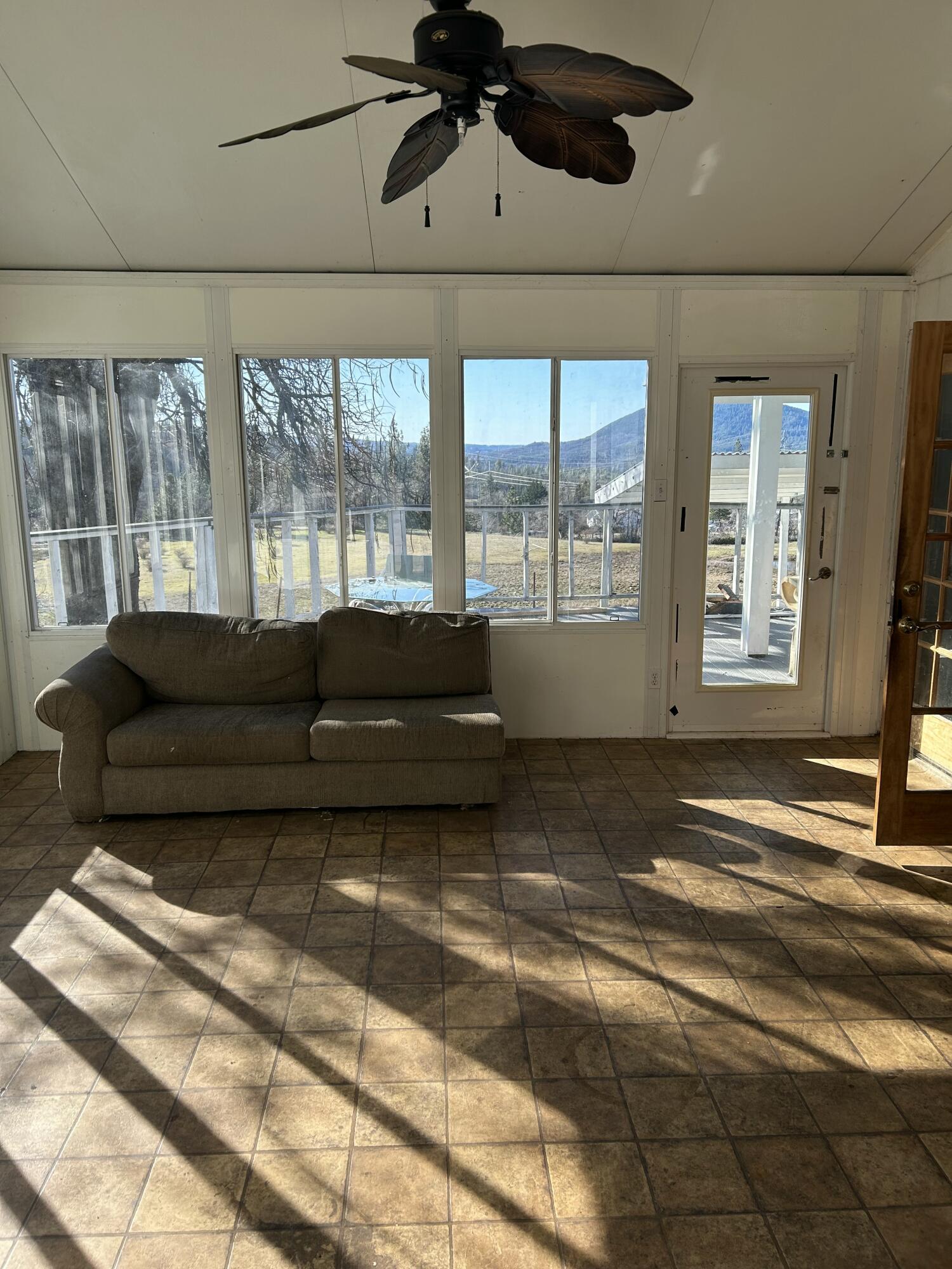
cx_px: 476
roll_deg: +1.1
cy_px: 634
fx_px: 953
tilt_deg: -10.8
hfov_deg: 53.1
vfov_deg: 67.3
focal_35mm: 26
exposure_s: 1/666
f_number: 1.5
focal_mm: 5.7
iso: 50
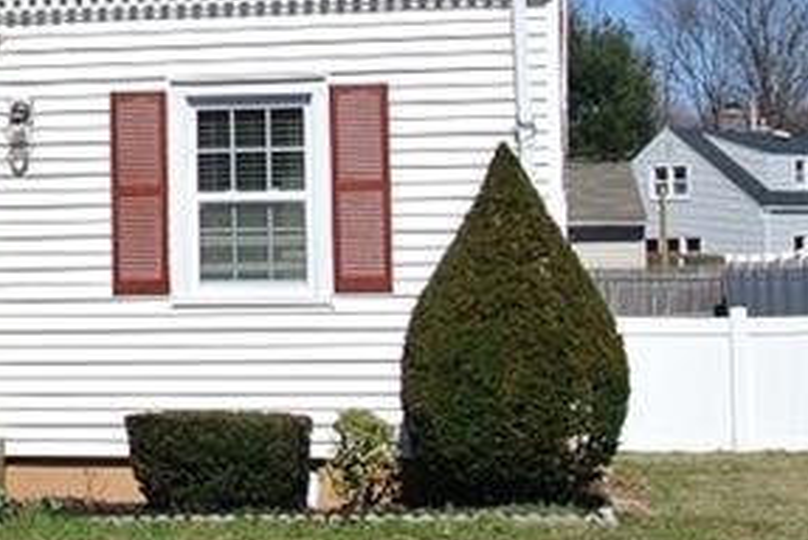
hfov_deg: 16.7
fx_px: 2561
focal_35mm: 114
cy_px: 141
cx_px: -296
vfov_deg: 12.0
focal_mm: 12.2
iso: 100
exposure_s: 1/800
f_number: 5
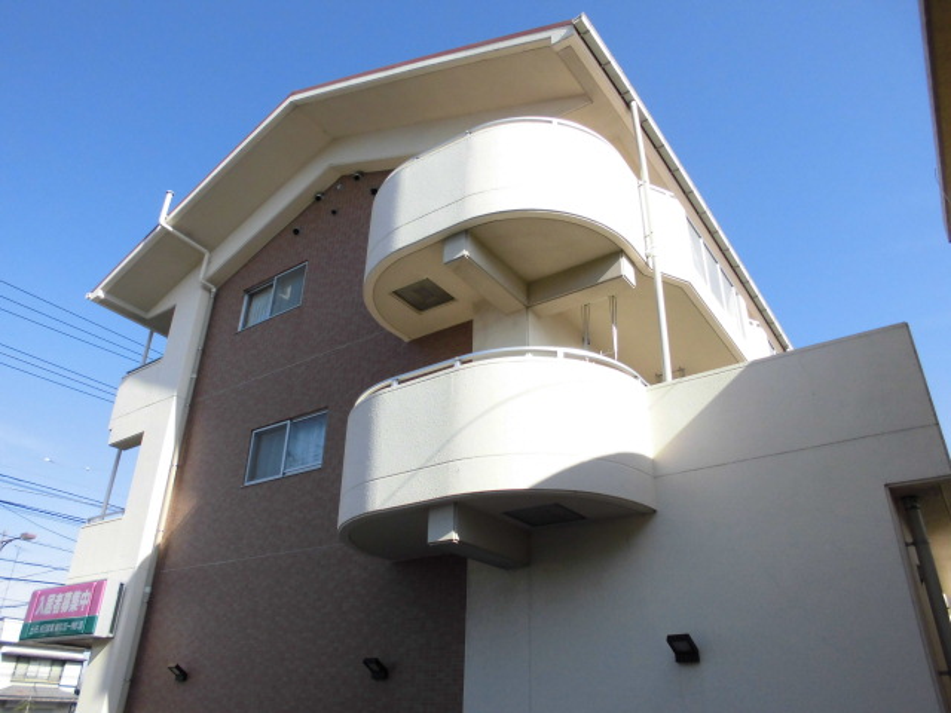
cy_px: 356
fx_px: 714
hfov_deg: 67.3
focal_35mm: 26
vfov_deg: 53.1
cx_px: 476
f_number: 3.5
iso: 100
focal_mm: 4.6
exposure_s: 1/500
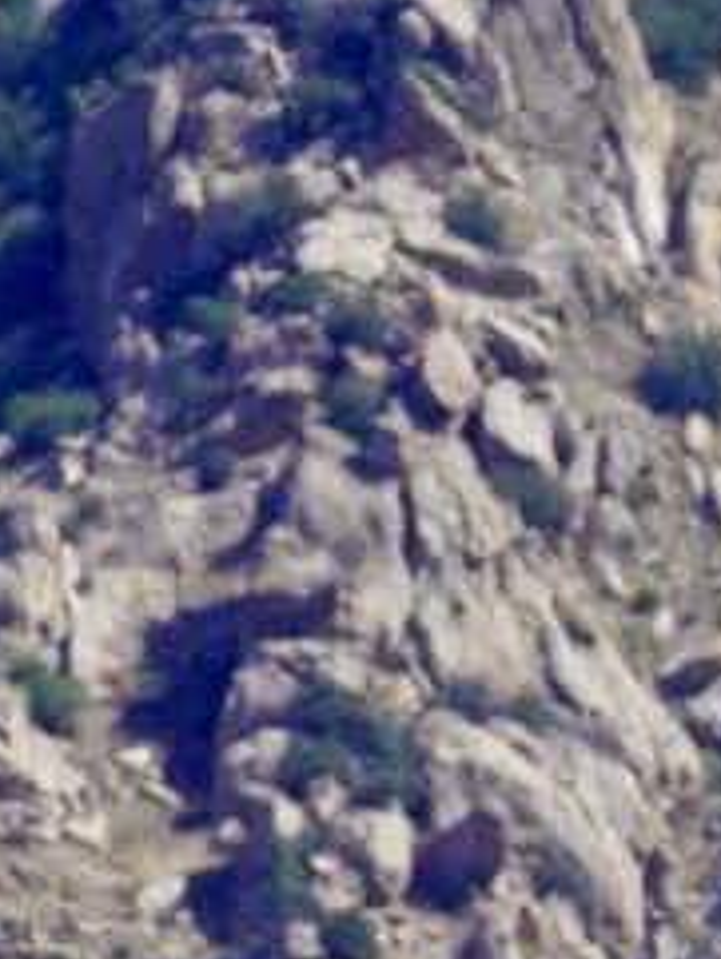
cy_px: -420
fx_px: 67452
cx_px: -1896
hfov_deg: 0.6
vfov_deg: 0.8
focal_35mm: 2431
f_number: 8
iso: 100
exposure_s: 1/400
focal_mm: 203
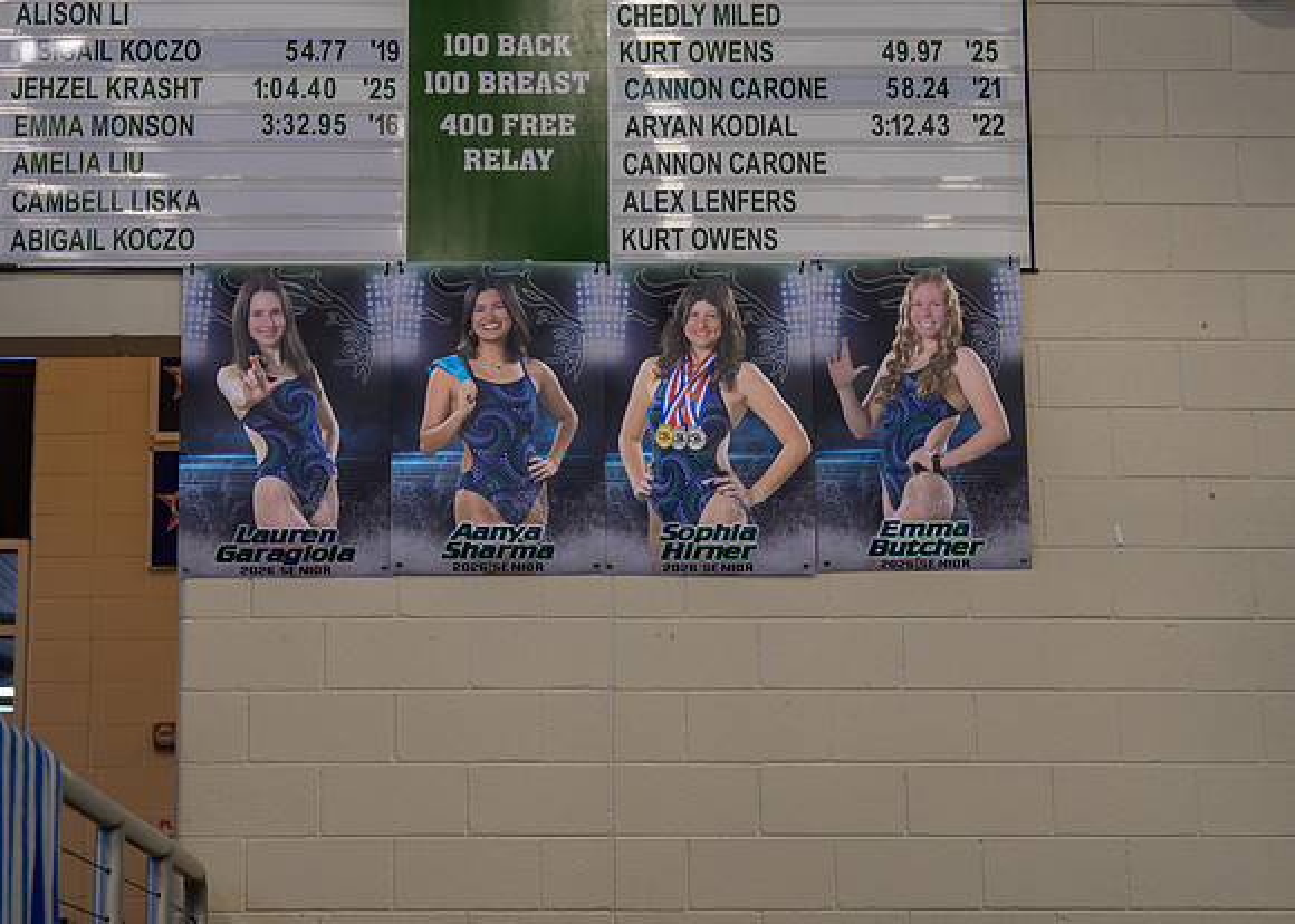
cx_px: 624
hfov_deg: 23.6
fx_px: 3100
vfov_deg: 17.0
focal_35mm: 84
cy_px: 400
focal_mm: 70
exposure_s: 1/500
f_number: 2.8
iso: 640
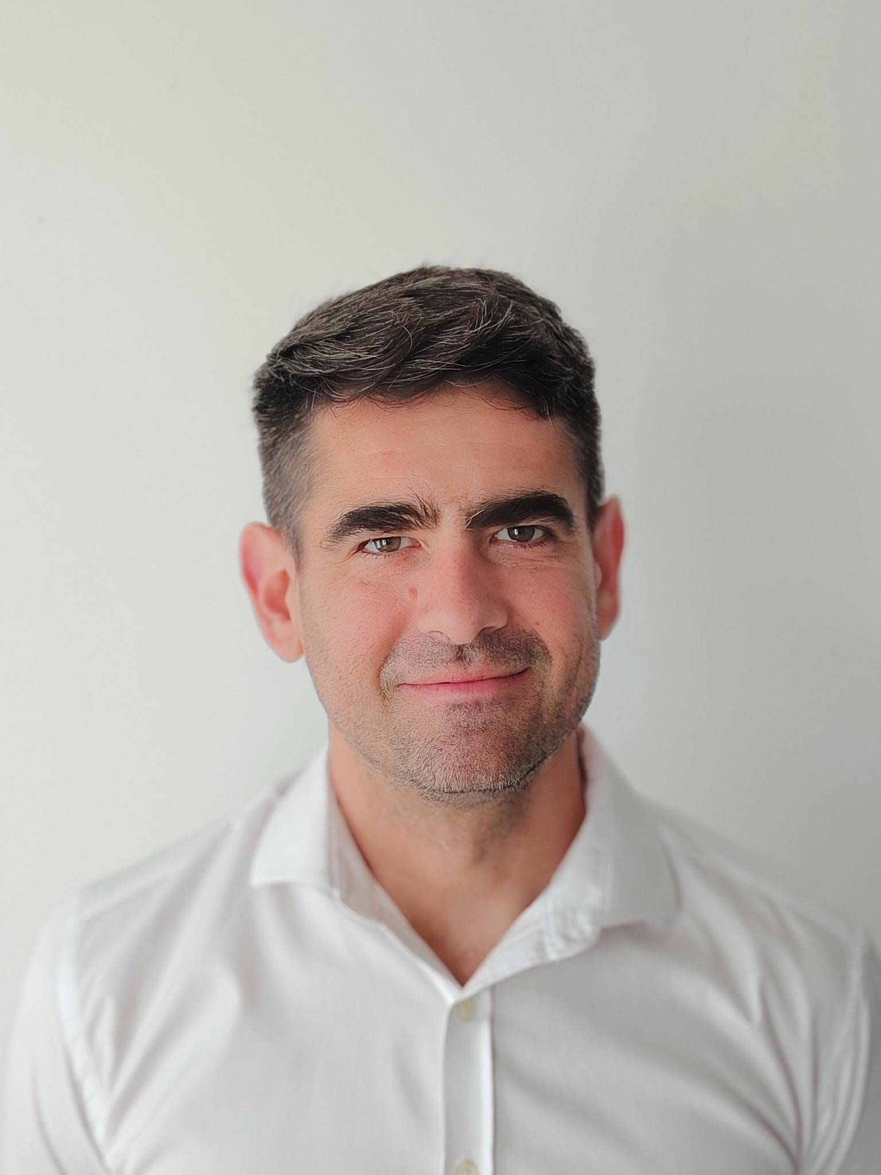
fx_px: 1595
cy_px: 588
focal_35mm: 47
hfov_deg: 30.9
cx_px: 440
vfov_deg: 40.4
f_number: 4
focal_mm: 5.25
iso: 116
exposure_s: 1/100
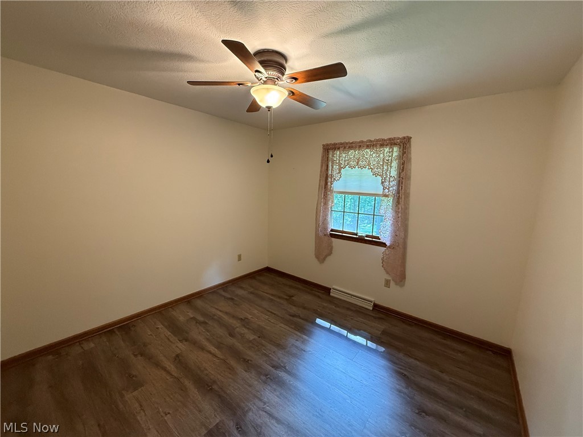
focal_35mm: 14
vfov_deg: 85.7
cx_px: 292
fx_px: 236
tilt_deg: -7.3
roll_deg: -1.1
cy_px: 218
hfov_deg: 102.1
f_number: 2.2
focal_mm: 2.22
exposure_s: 1/60
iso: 500
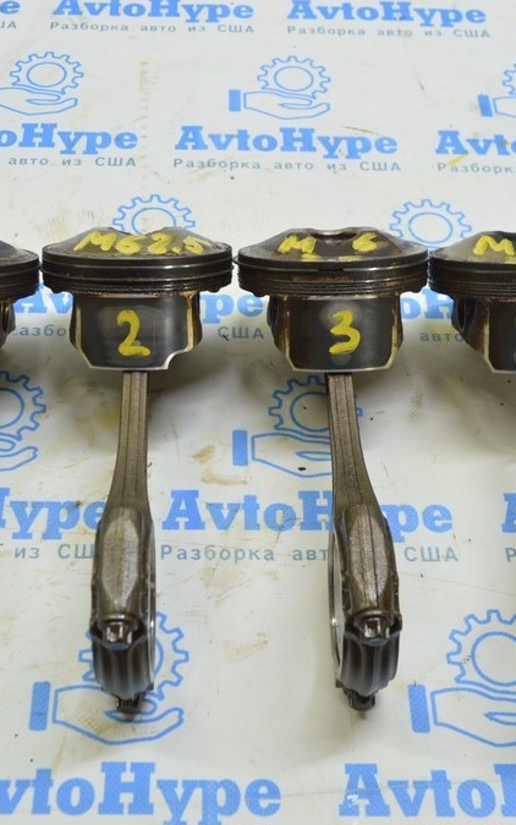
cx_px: 192
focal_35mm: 51
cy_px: 410
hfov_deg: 25.3
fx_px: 1147
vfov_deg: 39.6
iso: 400
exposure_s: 1/20
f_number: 5.6
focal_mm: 22
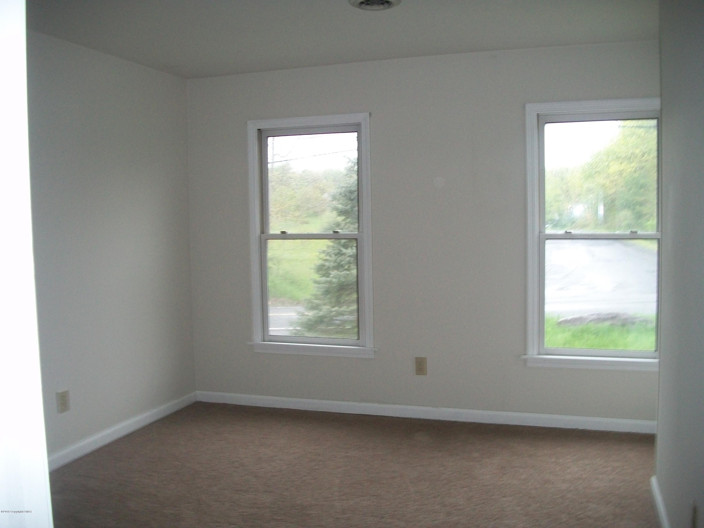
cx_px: 352
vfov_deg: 44.2
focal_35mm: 32
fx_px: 651
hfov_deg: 56.8
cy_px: 264
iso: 160
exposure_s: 1/30
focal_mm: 5.7
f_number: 2.9
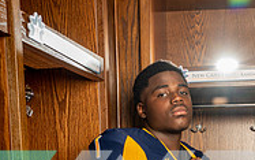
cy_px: 290
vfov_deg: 14.2
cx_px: 179
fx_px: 563
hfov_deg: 25.3
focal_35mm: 81
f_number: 9
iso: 160
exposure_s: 1/250
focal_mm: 33
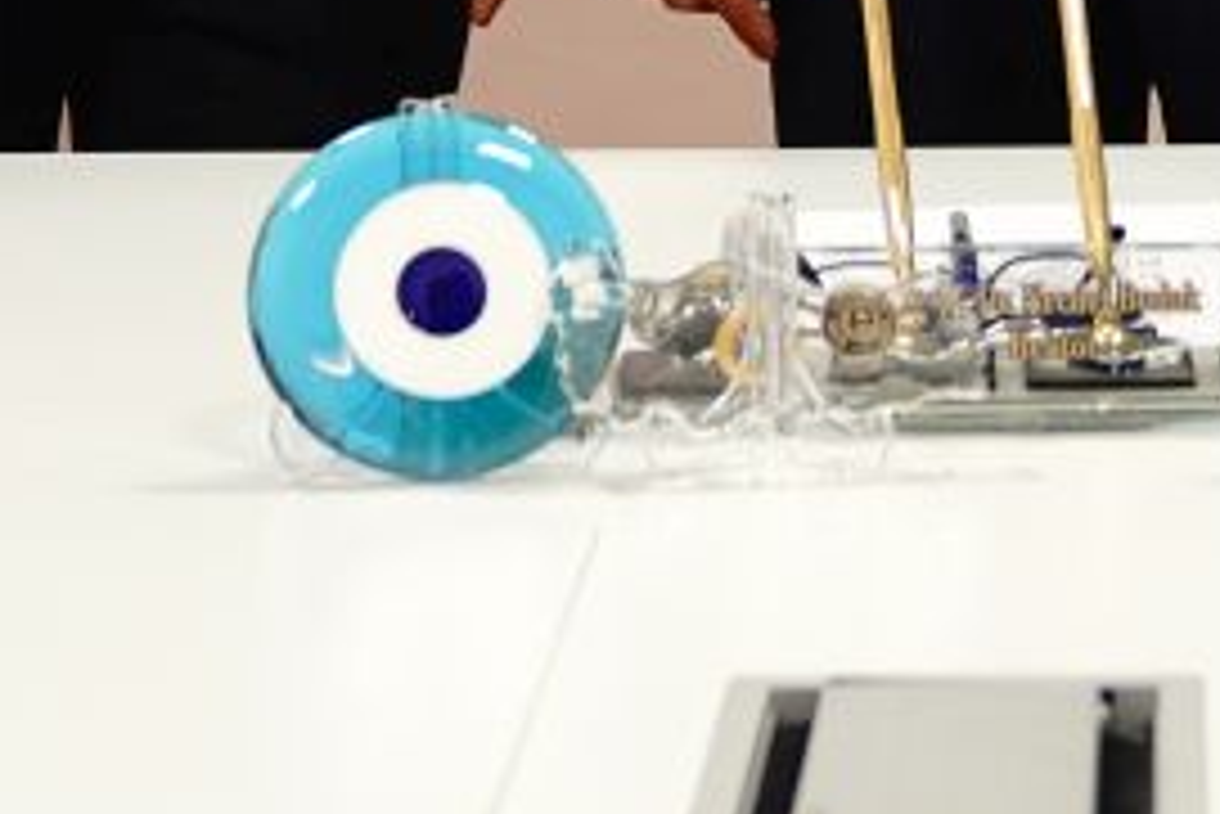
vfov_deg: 7.4
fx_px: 6001
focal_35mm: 177
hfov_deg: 11.5
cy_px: -845
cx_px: 1058
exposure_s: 1/80
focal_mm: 32
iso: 800
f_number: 2.8
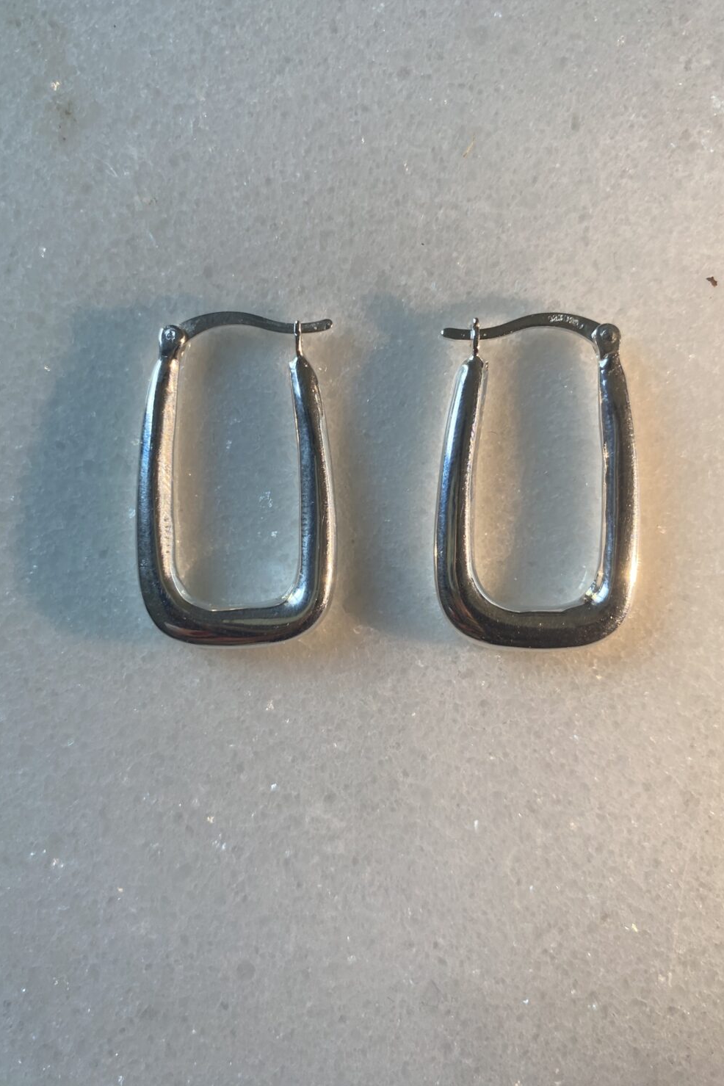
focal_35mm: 27
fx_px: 814
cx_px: 314
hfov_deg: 47.8
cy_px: 523
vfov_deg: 67.4
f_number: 1.8
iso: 64
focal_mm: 4.25
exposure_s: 1/121
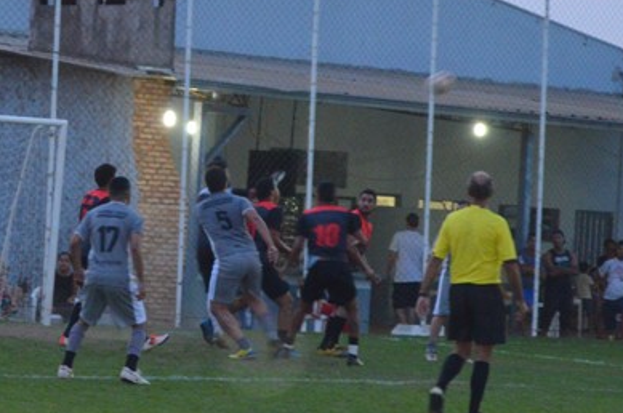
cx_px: 381
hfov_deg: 15.1
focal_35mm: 136
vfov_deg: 10.1
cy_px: 203
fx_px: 2347
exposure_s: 1/60
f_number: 5.6
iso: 2500
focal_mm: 55
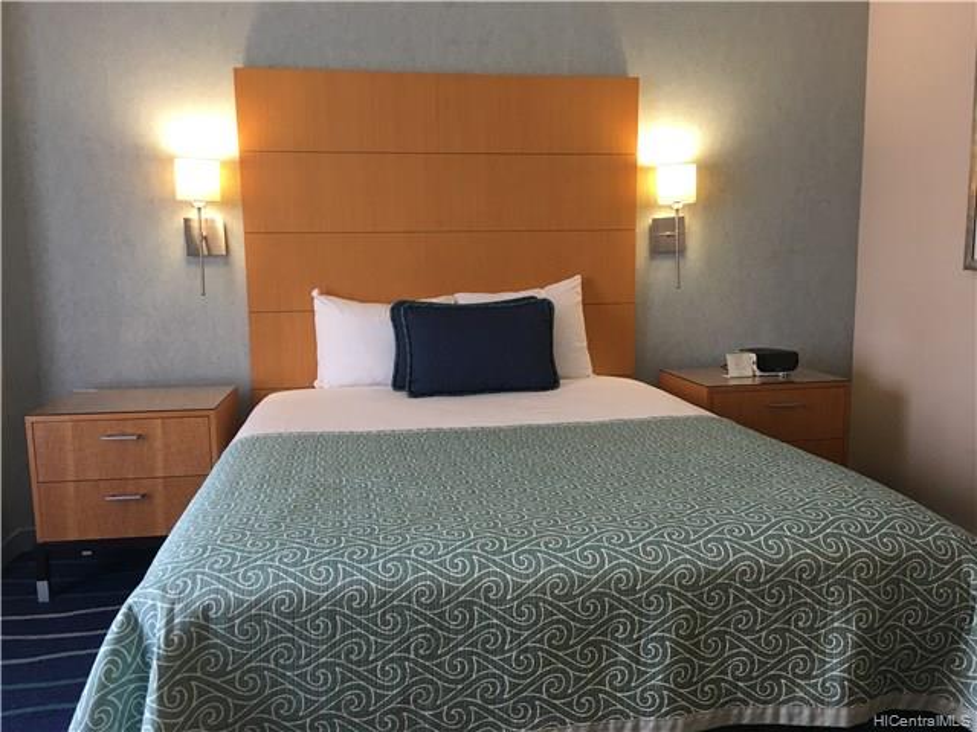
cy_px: 366
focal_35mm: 29
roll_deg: +0.1
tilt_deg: -7.2
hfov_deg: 61.7
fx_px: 818
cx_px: 488
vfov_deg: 48.2
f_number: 2.2
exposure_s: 1/15
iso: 32
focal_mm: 4.15
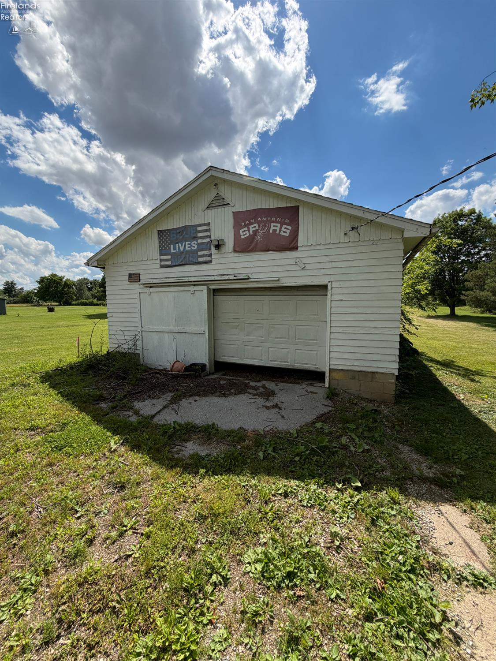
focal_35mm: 14
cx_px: 248
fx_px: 267
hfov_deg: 85.7
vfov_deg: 102.0
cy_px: 330
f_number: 2.2
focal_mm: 2.22
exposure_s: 1/1167
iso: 32
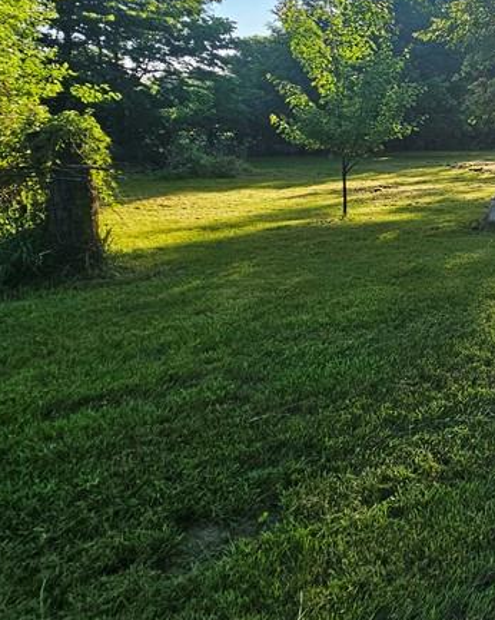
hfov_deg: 35.2
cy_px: 162
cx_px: 628
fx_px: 550
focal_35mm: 30
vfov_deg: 56.2
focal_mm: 2.2
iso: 50
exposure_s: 1/788
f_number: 2.2
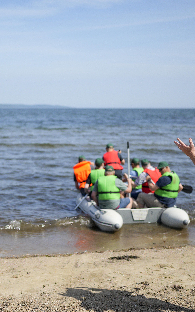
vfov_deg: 37.5
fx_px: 459
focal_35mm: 54
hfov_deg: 23.6
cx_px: 39
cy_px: 157
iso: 125
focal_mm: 35
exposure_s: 1/10000
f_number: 1.4
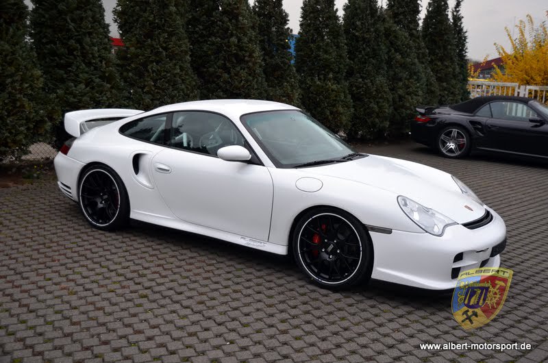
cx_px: 274
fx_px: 615
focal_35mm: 40
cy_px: 182
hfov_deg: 48.0
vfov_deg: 32.9
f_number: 4
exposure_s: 1/60
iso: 500
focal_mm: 27
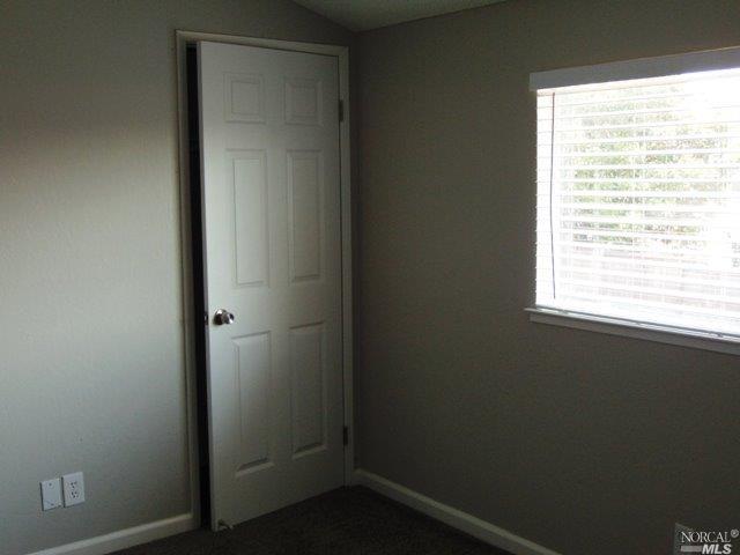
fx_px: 898
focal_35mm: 42
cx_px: 370
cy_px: 278
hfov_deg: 44.8
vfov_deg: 34.3
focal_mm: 7.6
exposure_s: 1/60
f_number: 3.3
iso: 100
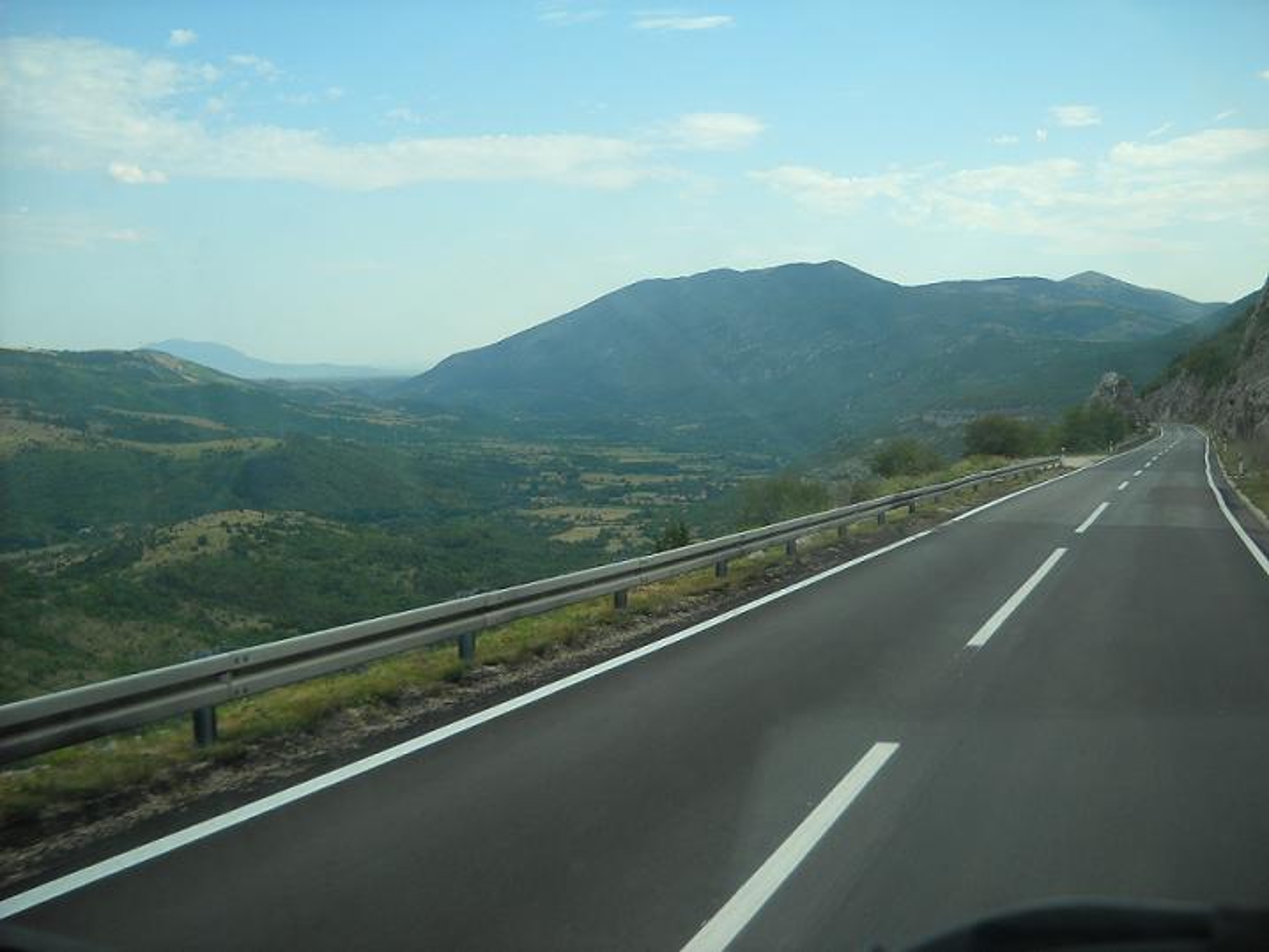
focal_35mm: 41
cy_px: 476
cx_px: 634
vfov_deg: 35.1
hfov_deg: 45.8
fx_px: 1503
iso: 64
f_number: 3.1
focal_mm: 6.72
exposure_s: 1/402
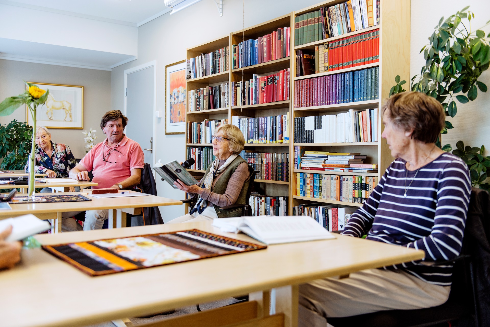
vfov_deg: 38.9
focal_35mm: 34
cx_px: 245
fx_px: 463
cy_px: 164
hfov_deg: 55.8
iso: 400
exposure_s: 1/160
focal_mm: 34
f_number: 2.8
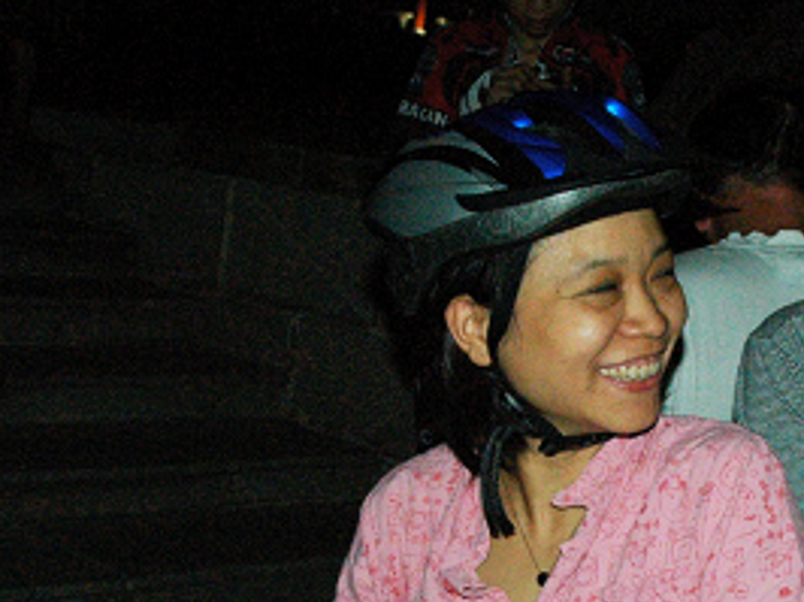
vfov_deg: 18.7
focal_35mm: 78
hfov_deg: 24.9
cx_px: 565
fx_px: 1810
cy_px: 483
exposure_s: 1/60
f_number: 8
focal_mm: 18
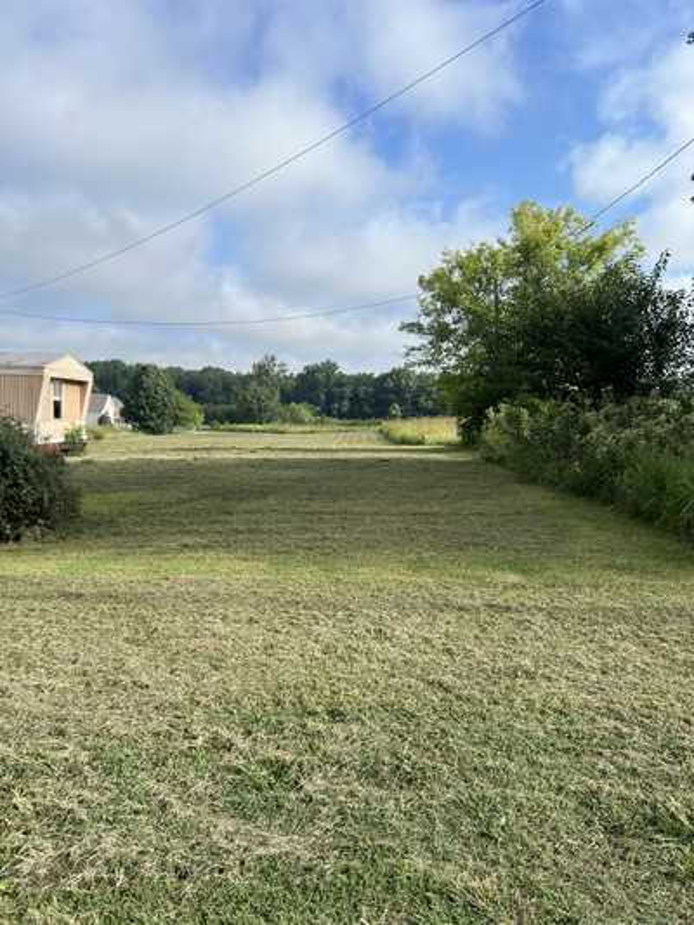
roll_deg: -0.7
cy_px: 462
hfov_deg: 53.1
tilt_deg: -4.7
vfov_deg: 67.3
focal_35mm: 26
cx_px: 347
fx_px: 695
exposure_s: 1/3257
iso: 50
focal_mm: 5.7
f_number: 1.5
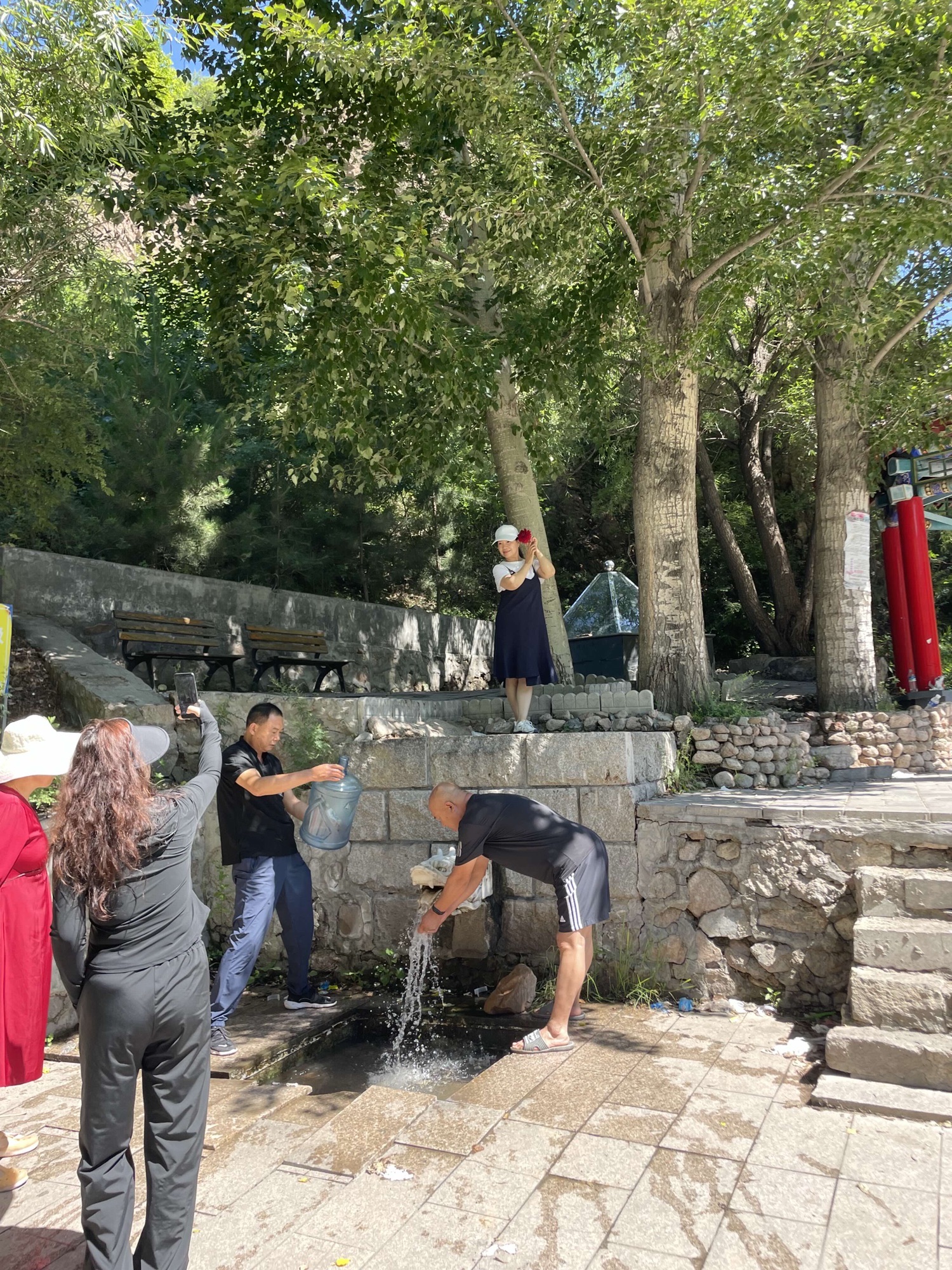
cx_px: 476
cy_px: 635
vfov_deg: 67.3
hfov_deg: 53.1
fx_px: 953
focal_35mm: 26
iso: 32
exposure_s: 1/322
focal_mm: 4.2
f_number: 1.6
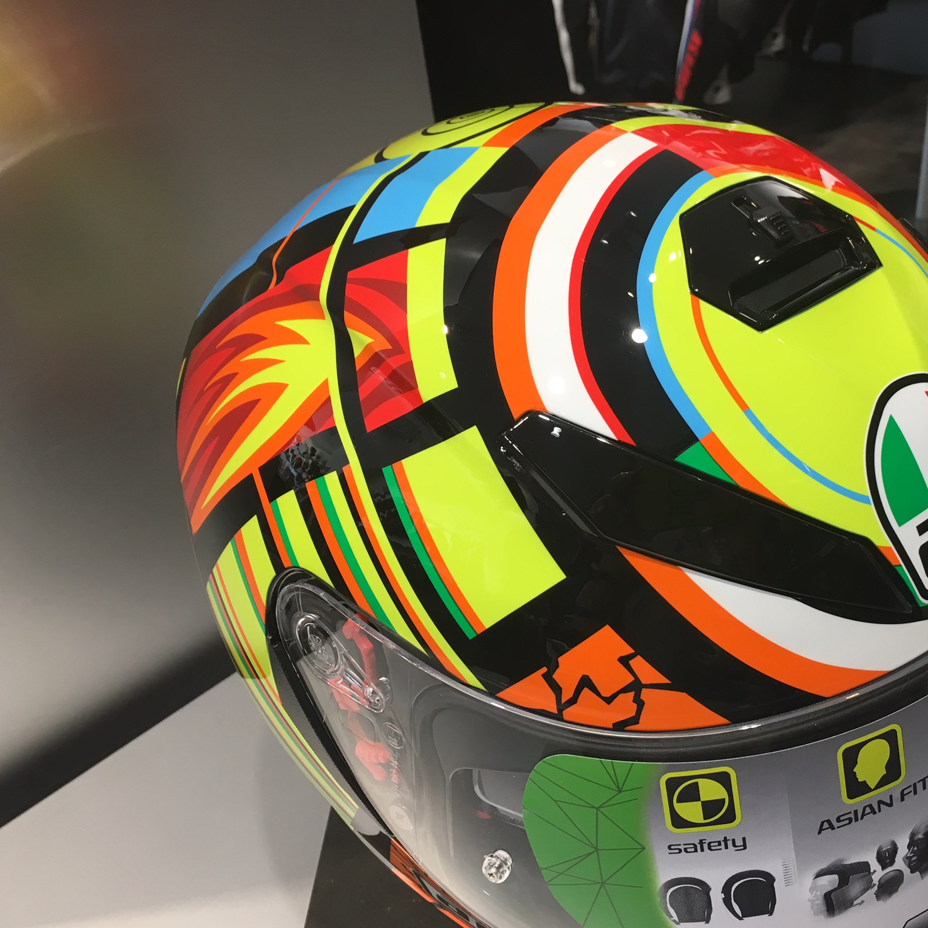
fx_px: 1062
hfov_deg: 46.6
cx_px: 604
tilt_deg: -32.9
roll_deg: +4.4
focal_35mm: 35
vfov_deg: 47.2
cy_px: 465
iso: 50
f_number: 2.2
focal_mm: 4.15
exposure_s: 1/30
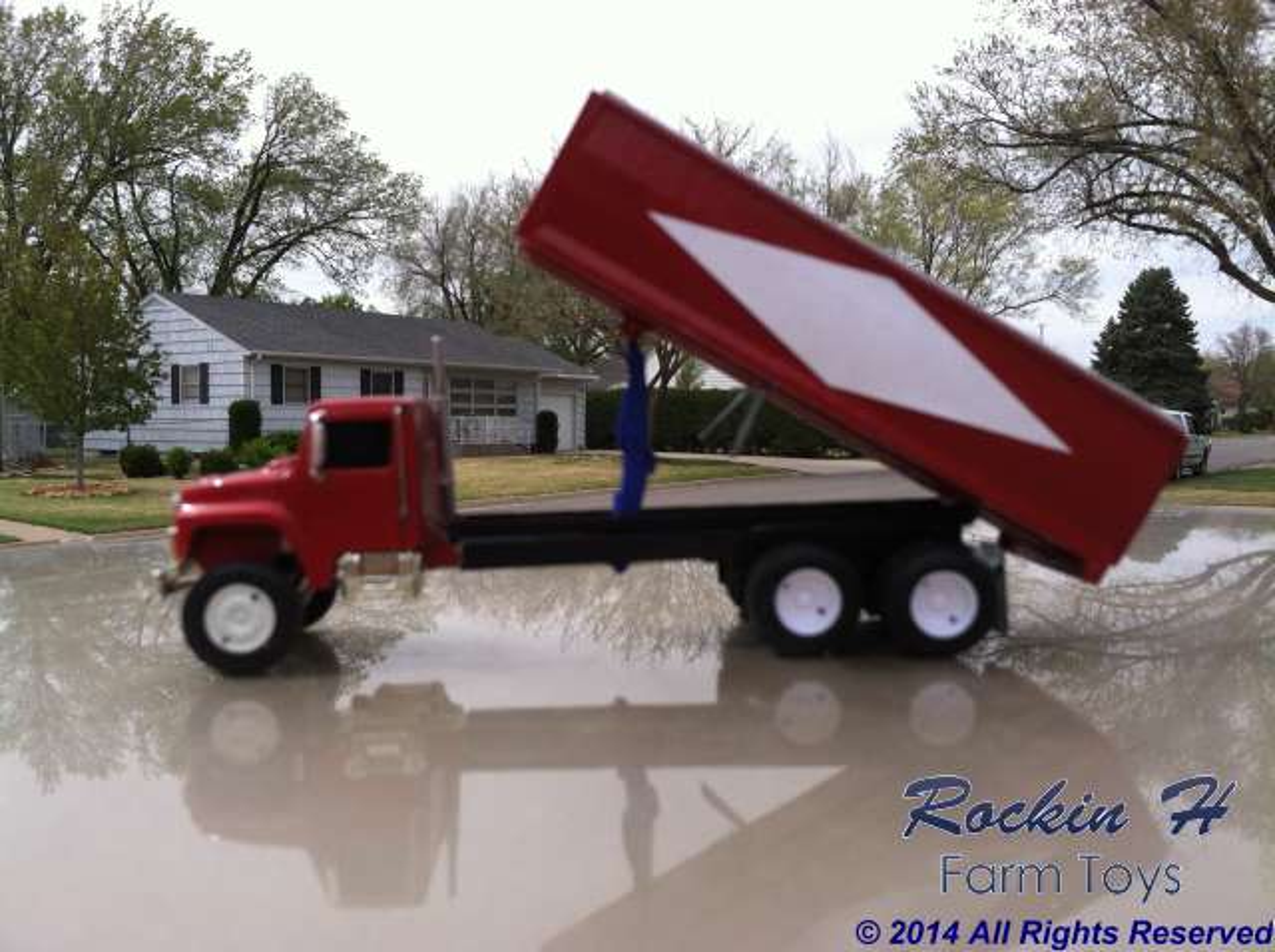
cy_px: 476
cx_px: 638
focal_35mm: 35
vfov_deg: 40.6
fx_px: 1287
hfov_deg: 52.7
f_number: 2.8
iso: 80
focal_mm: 3.85
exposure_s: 1/1034
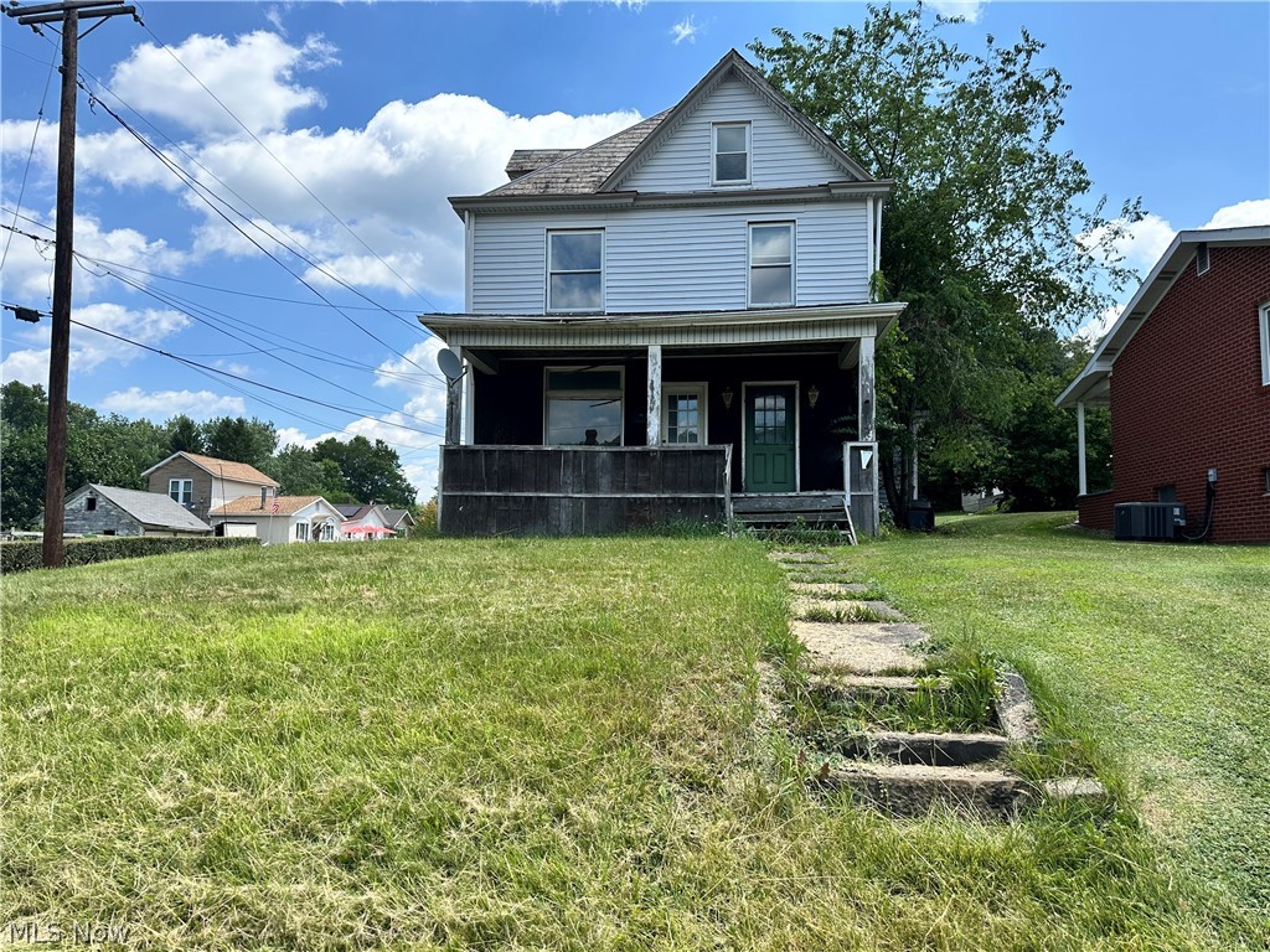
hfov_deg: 71.6
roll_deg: -0.7
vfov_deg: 56.8
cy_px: 476
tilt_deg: +4.5
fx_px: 881
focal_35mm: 24
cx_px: 635
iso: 80
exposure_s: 1/3058
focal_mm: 6.86
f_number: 1.78
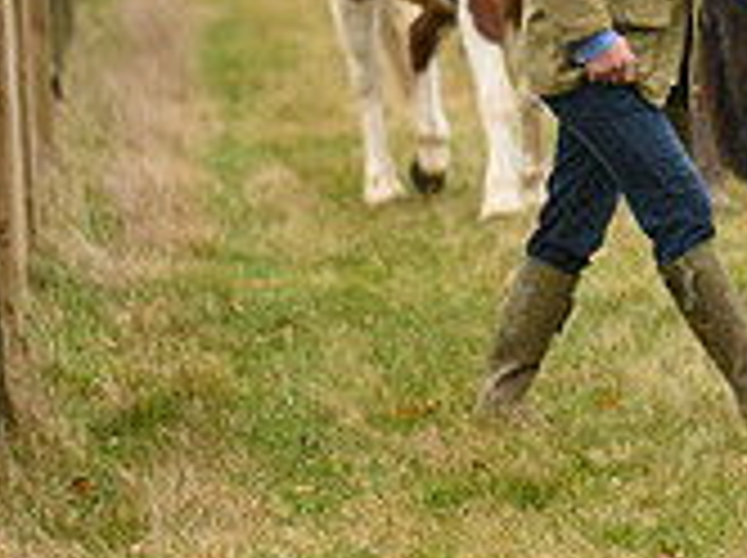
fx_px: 11227
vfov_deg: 2.8
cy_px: -90
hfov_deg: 3.8
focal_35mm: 521
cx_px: 1170
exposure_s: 1/2000
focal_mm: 155
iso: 1000
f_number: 5
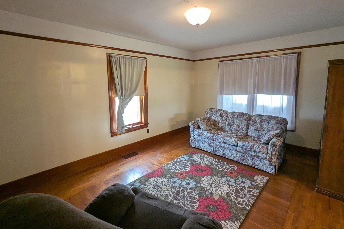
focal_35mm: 15
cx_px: 168
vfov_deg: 77.0
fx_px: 143
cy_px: 100
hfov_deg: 100.4
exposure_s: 1/60
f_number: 2.2
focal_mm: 1.95
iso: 183
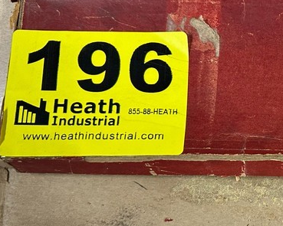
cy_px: 146
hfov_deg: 25.8
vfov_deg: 23.4
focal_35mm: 65
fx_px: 544
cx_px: 349
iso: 250
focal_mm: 6.86
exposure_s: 1/60
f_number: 1.78
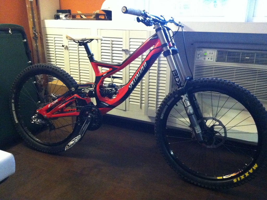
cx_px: 134
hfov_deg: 52.7
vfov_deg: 40.6
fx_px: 270
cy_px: 100
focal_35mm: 35
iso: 1000
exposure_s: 1/15
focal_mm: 3.85
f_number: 2.8
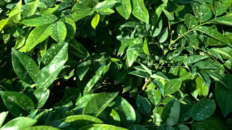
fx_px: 246
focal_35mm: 40
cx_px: 115
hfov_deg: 50.5
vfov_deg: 27.6
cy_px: -6
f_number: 2
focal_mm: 5.75
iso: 50
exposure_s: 1/1422
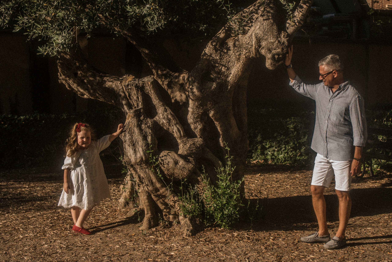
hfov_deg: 34.3
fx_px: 632
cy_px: 124
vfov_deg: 23.4
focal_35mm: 58
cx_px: 237
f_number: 5.6
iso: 125
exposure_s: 1/250
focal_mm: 35
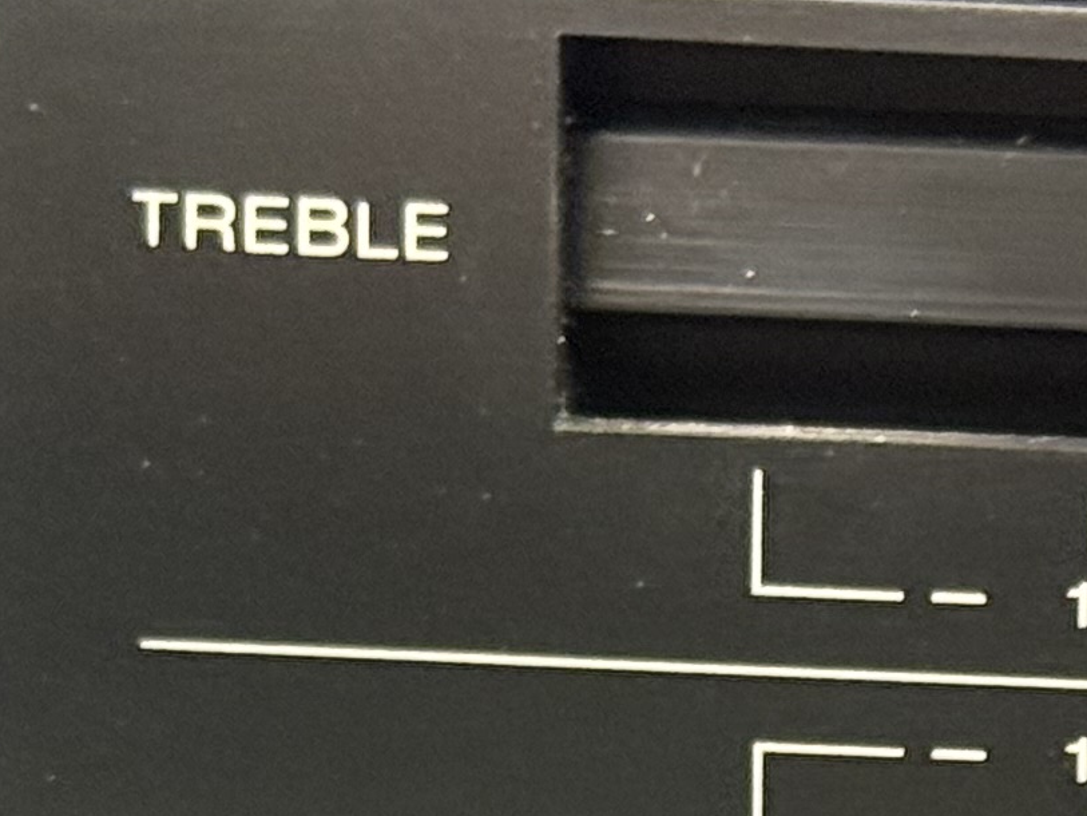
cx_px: 1207
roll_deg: -1.6
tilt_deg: -18.2
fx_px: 7475
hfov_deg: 8.3
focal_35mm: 238
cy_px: 1399
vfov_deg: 6.1
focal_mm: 6.76
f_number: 1.78
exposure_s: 1/40
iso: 250
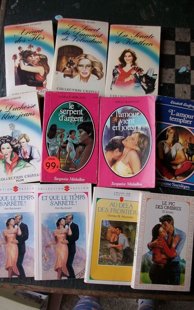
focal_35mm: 34
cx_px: 95
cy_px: 155
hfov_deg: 37.3
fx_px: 288
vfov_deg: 56.7
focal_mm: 5.7
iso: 80
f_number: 2.9
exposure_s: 1/214
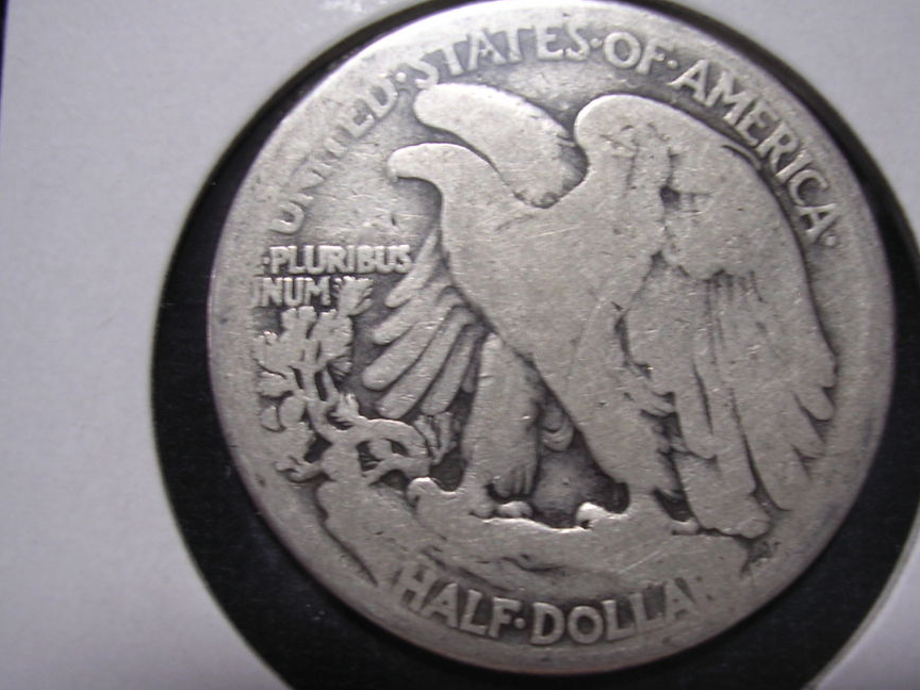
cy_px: 356
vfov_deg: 32.9
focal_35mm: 44
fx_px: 1169
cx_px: 472
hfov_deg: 42.9
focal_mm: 5.8
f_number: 2.8
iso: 100
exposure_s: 1/15.4
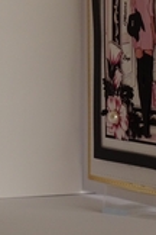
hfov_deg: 3.8
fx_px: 2314
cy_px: 41
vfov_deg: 5.8
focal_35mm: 356
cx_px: 217
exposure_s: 1/125
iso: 160
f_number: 5.6
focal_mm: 20.96
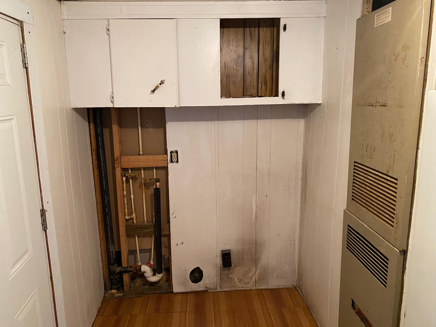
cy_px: 164
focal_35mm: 26
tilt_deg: -12.5
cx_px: 218
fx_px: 327
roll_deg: +0.2
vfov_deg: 53.1
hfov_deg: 67.3
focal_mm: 4.25
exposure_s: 1/60
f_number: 1.8
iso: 400
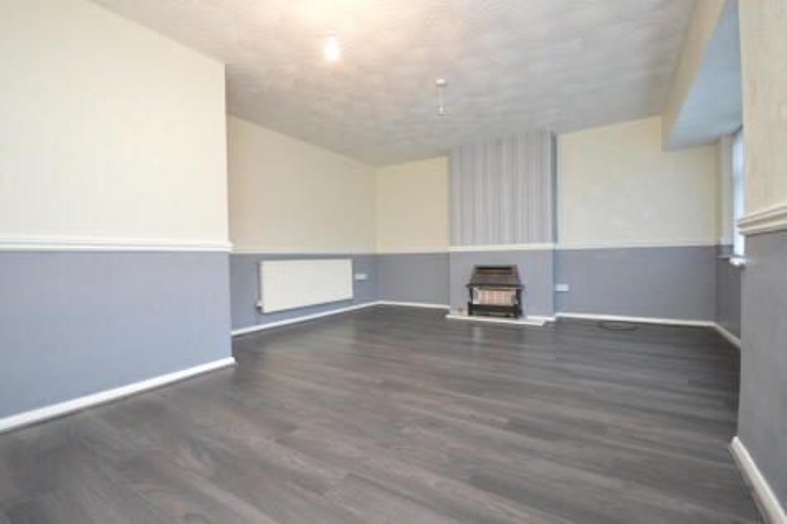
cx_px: 394
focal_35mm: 15
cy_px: 262
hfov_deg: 100.4
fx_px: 328
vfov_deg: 77.3
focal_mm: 10
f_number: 4
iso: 1400
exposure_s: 1/60
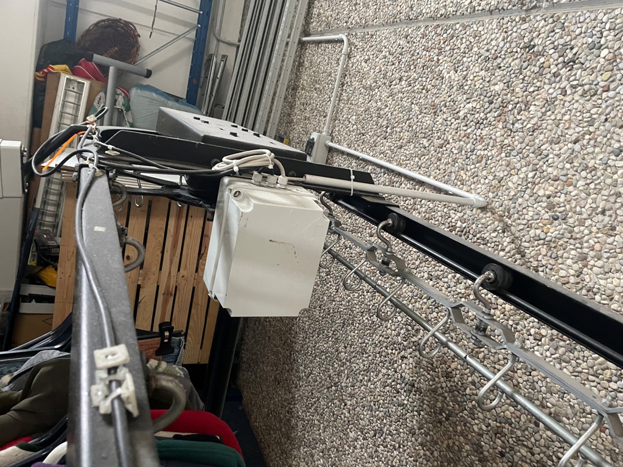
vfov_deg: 53.1
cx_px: 312
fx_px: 468
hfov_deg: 67.3
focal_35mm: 26
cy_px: 234
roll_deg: -13.1
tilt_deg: -14.2
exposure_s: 1/33
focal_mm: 4.2
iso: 400
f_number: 1.6
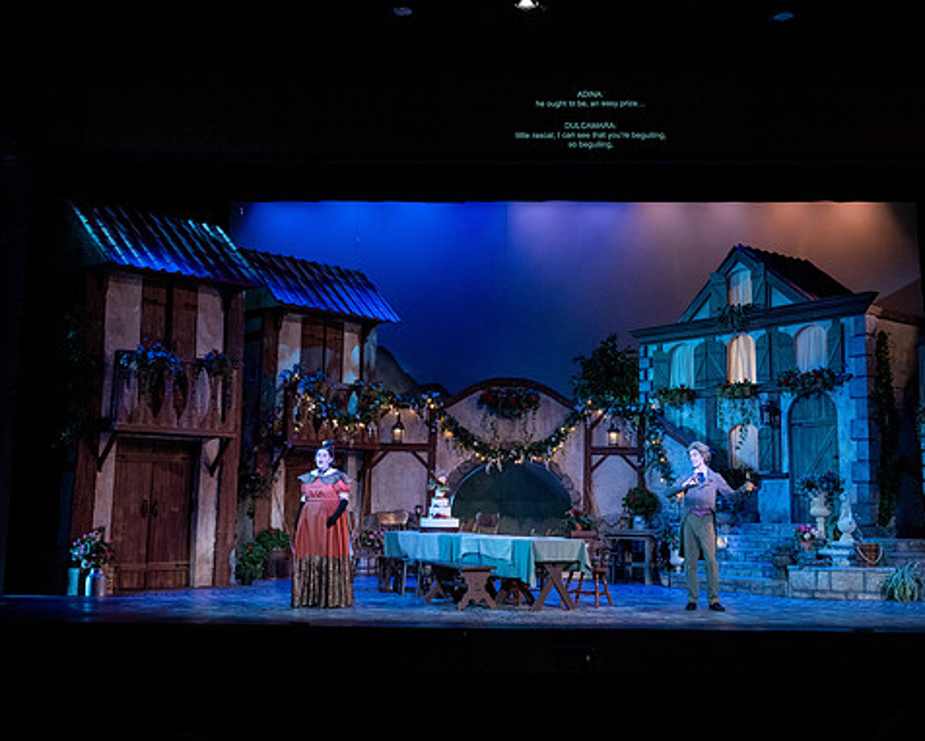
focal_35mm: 40
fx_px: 1095
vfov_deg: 37.3
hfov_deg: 45.7
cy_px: 369
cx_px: 527
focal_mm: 35
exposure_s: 1/160
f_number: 6.3
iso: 1600
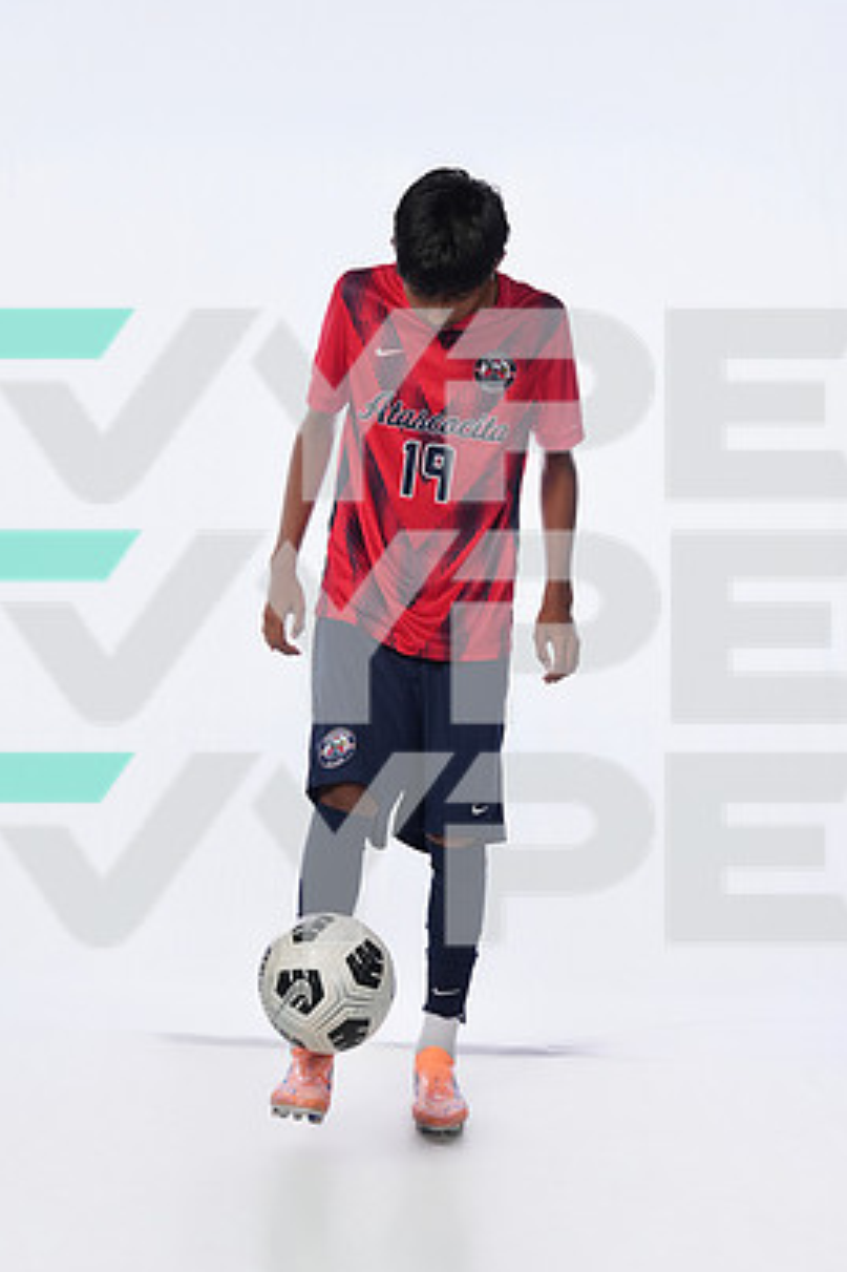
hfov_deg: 27.5
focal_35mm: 49
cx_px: 416
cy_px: 630
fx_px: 1731
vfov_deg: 40.4
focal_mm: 44
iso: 800
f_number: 8
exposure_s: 1/250
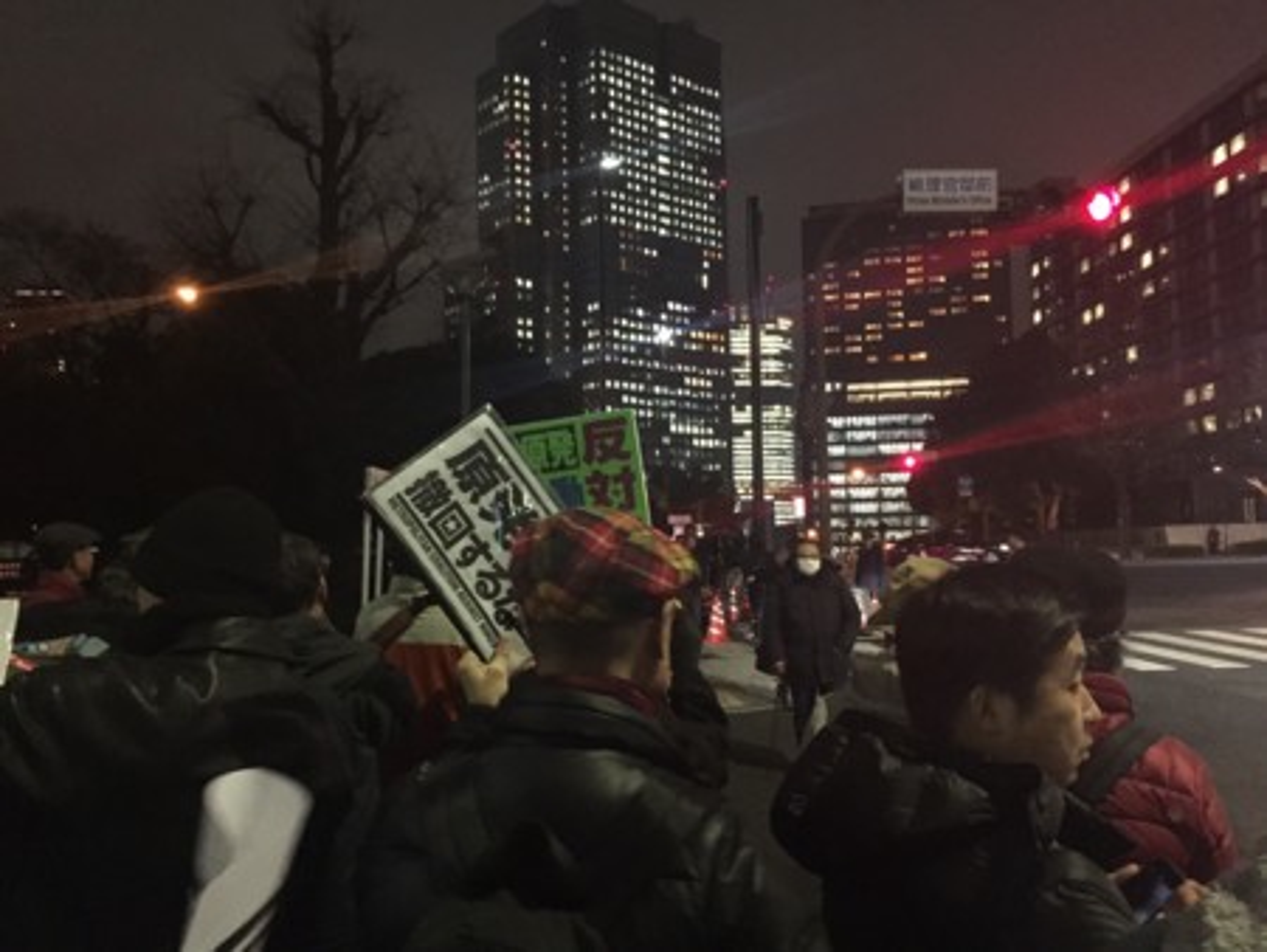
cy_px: 476
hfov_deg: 61.6
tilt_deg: +3.9
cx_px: 634
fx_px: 1062
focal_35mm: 29
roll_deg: +1.0
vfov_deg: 48.3
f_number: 2.2
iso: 400
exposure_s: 1/15
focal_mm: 4.15
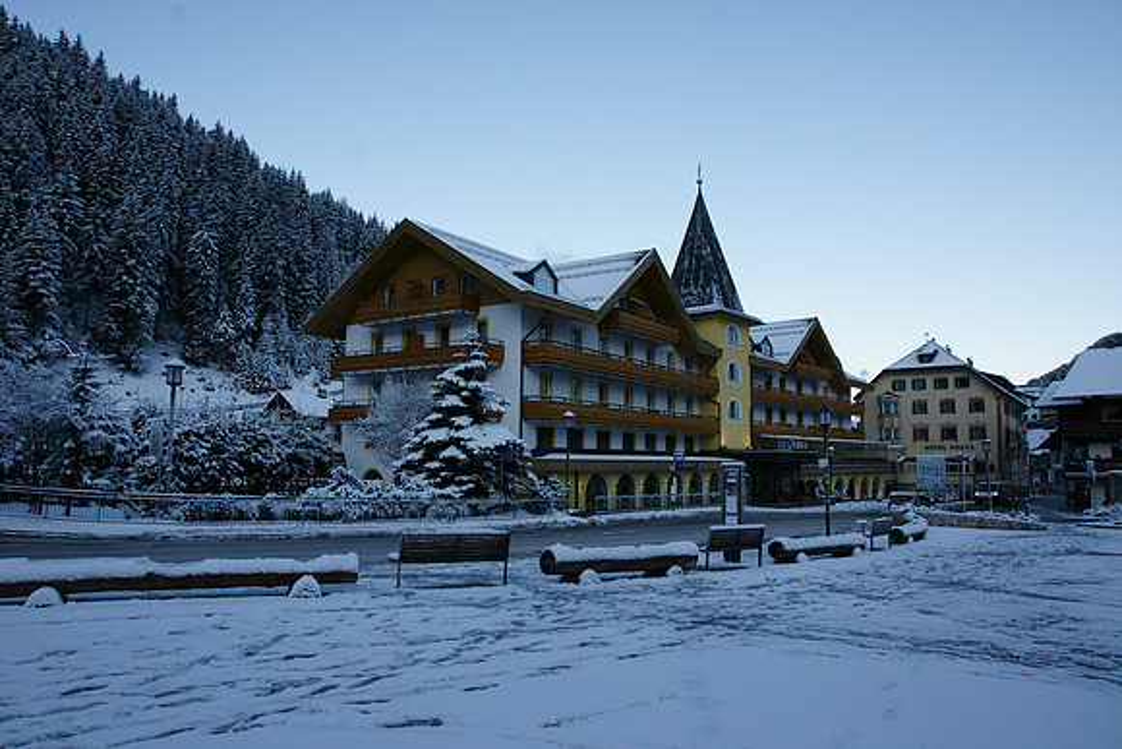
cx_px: 561
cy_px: 374
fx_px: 748
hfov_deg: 73.7
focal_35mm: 24
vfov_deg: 53.2
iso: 200
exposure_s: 1/80
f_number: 9
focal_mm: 16
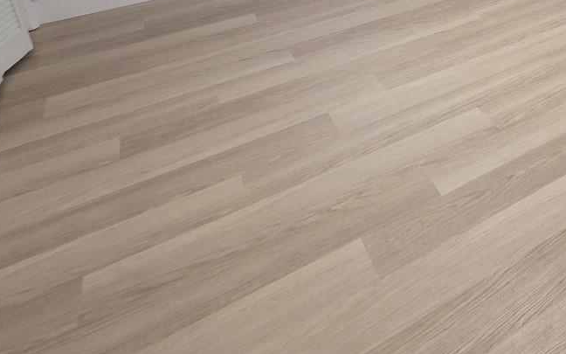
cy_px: -77
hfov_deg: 45.0
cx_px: 602
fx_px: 524
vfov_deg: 31.1
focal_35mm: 34
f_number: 1.9
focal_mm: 2.2
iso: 200
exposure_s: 1/60
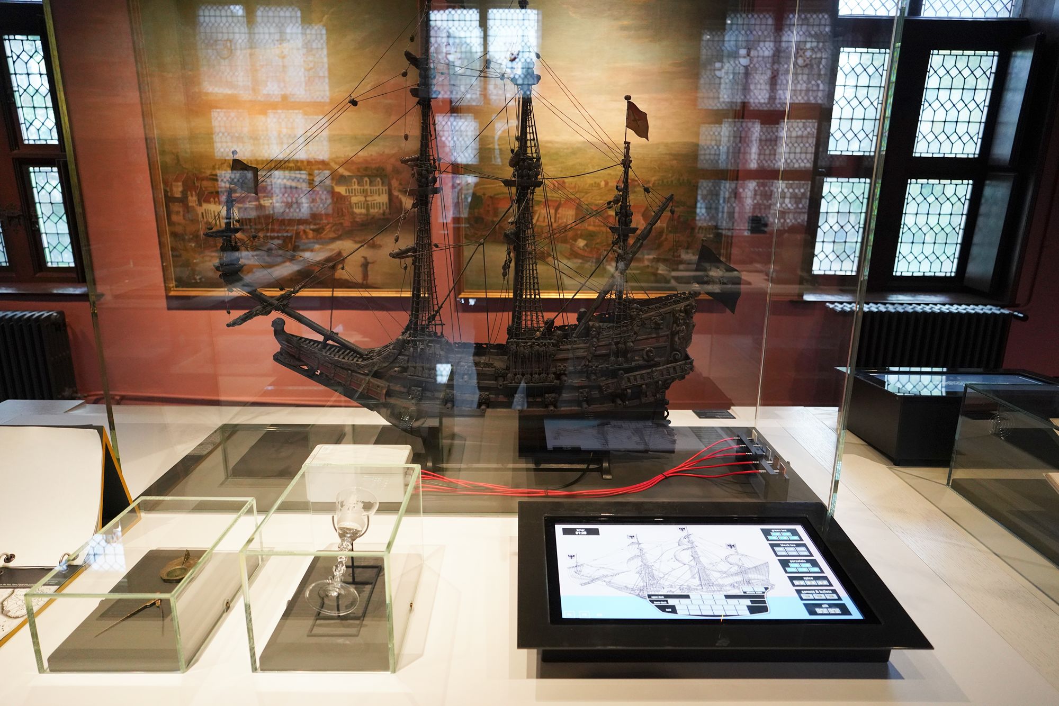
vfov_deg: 53.1
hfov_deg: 73.7
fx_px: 706
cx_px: 530
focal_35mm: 24
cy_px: 353
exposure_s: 1/80
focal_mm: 24
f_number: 3.2
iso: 3200
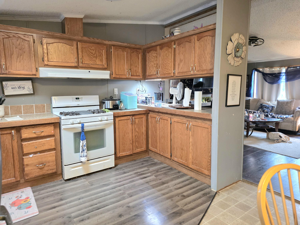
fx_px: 199
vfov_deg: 58.9
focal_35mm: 23
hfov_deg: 73.9
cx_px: 150
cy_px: 112
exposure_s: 1/120
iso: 800
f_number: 1.7
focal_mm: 6.25
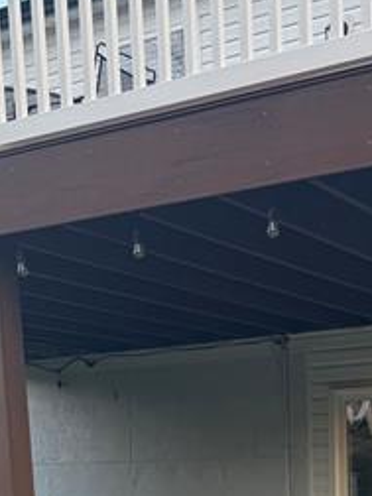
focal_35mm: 73
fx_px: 1046
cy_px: 616
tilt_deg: -7.7
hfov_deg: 20.0
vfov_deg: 23.9
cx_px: 281
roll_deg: +0.9
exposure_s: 1/296
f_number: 1.78
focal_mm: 6.76
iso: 100
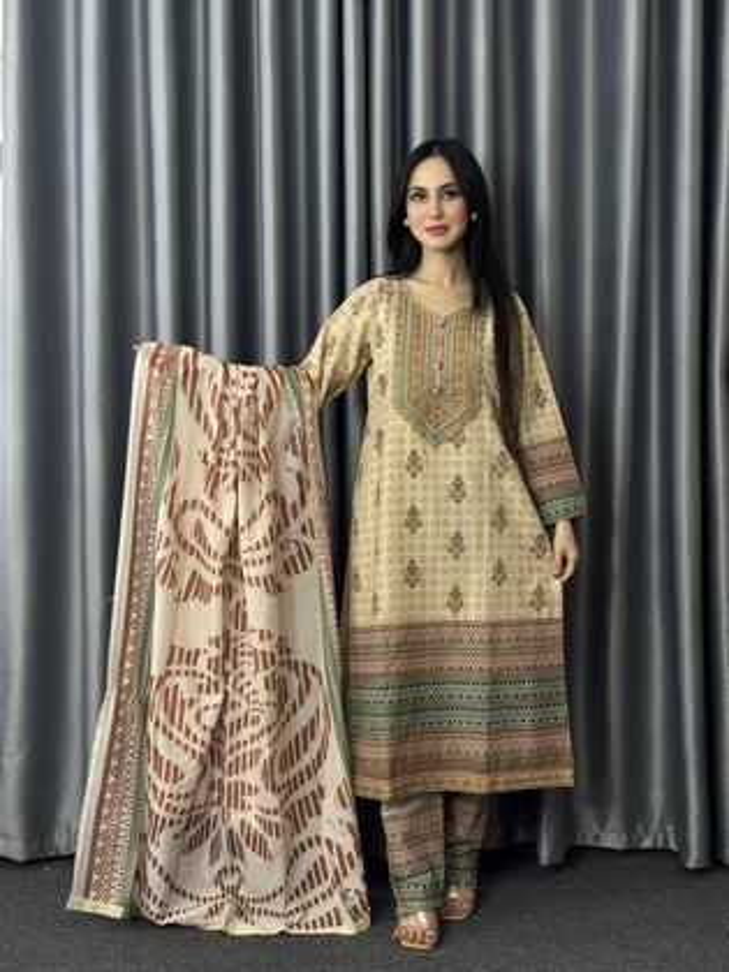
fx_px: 1348
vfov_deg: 39.7
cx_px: 364
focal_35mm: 48
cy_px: 486
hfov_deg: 30.3
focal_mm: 6.76
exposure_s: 1/50
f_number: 1.78
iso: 80
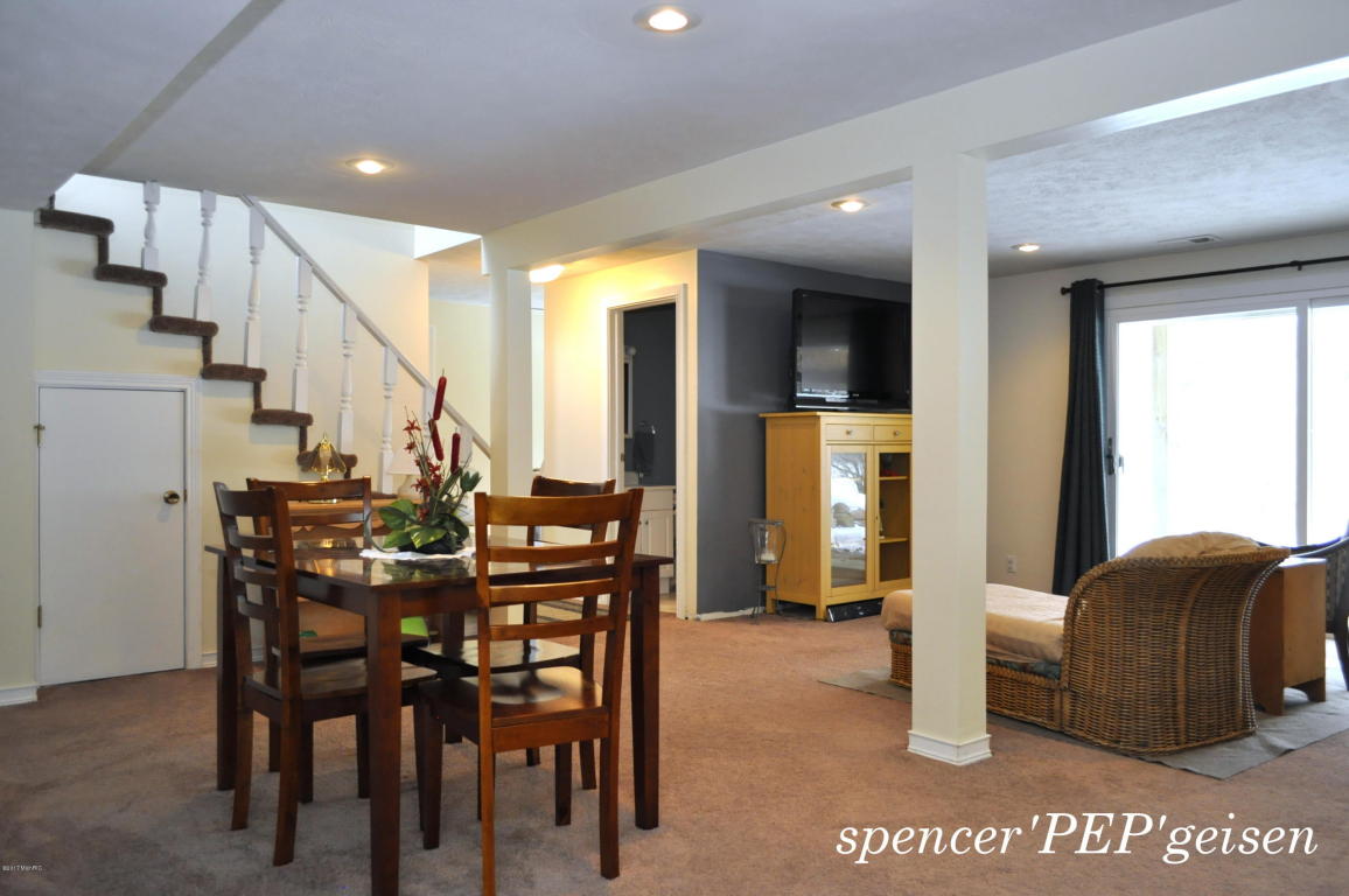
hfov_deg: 67.4
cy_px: 448
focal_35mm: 27
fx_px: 1011
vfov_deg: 47.8
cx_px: 674
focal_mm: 18
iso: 800
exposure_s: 1/60
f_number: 4
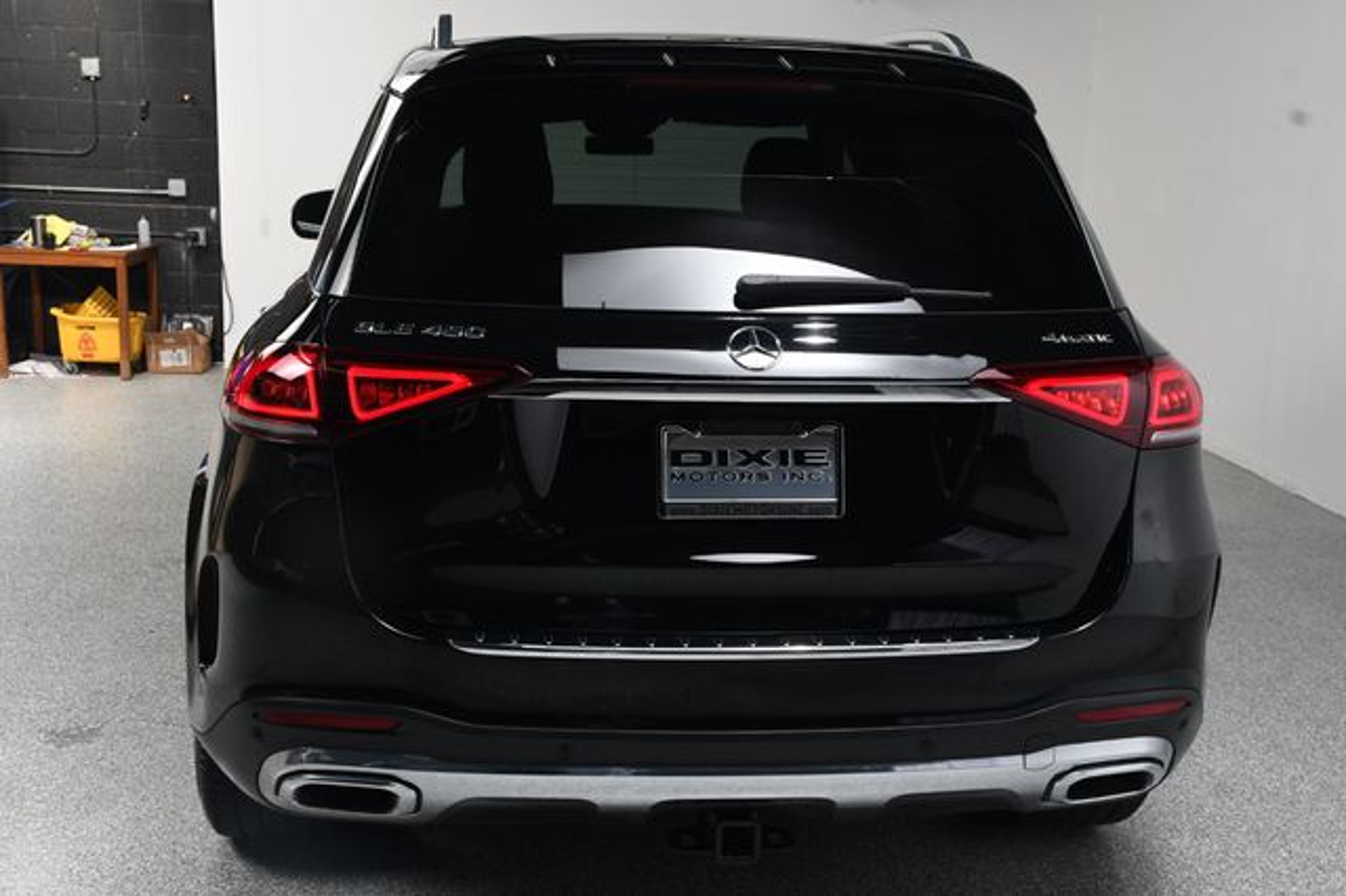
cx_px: 673
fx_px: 1682
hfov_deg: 43.6
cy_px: 448
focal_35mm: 45
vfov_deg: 29.8
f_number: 10
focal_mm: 30
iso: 100
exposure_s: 1/160
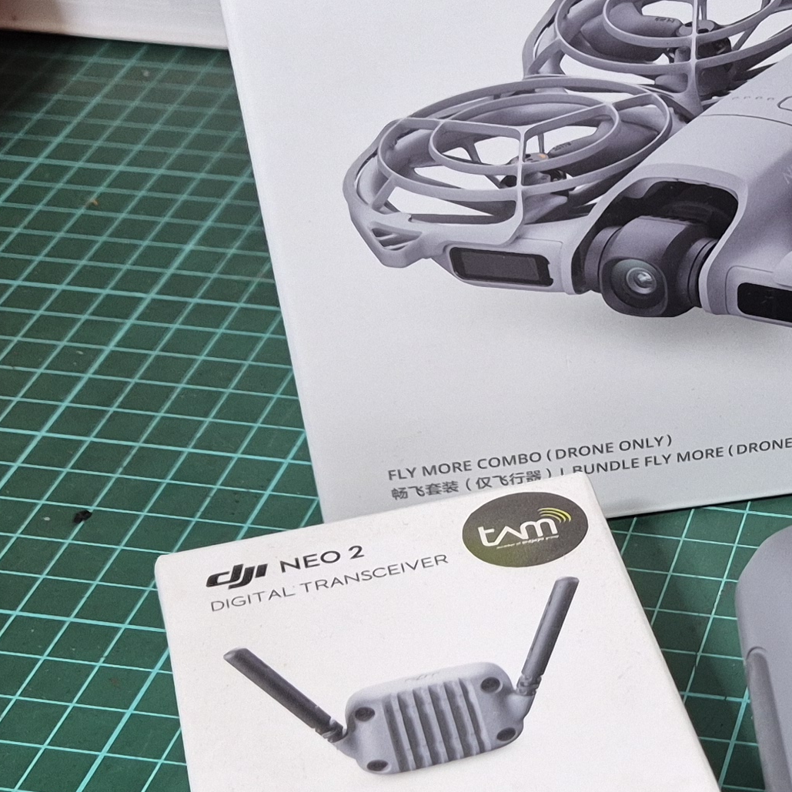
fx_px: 2045
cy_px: 512
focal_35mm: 79
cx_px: 840
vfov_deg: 21.9
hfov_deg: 21.0
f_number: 1.8
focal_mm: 5.4
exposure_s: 1/100
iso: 200
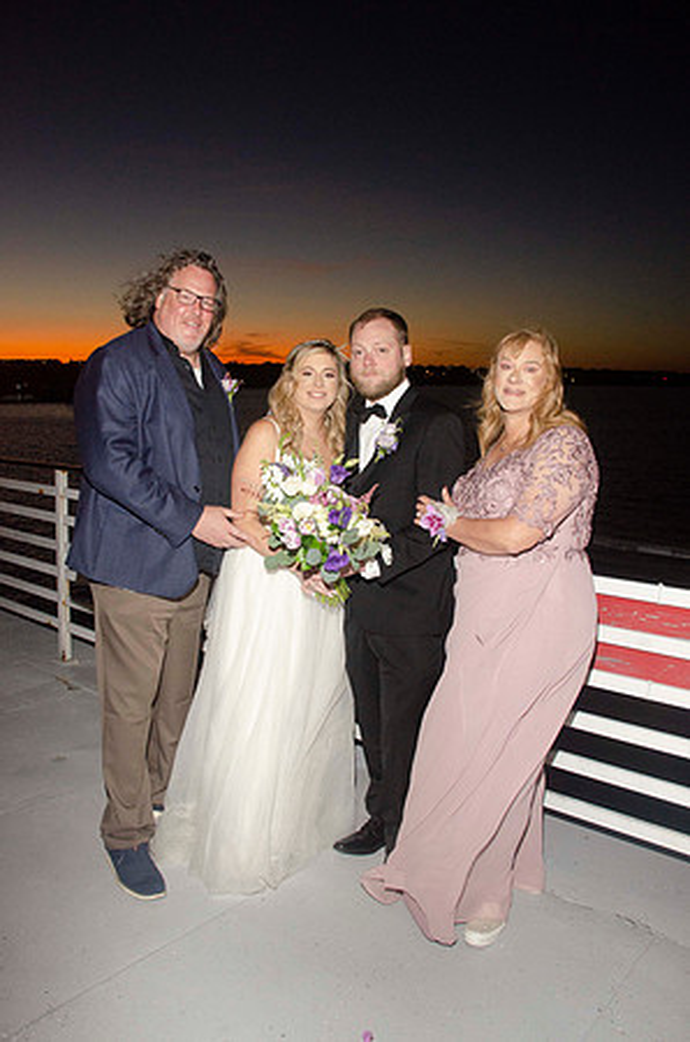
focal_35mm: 27
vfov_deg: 67.5
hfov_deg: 47.7
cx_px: 345
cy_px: 521
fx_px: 780
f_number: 5.6
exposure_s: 1/60
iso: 800
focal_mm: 18
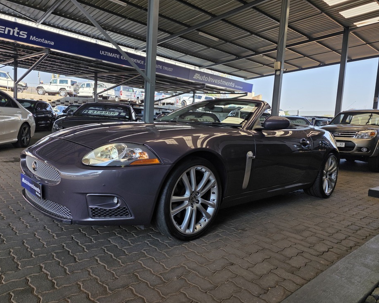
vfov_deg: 56.8
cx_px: 179
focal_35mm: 25
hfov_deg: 68.0
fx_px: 280
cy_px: 151
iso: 25
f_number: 1.7
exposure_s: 1/359
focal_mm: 6.25
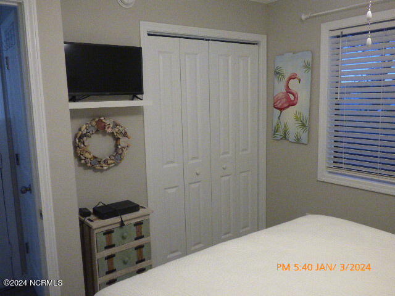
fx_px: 342
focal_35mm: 30
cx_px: 198
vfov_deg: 46.8
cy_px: 148
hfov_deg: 60.0
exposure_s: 1/40
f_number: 3.3
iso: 800
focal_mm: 5.29
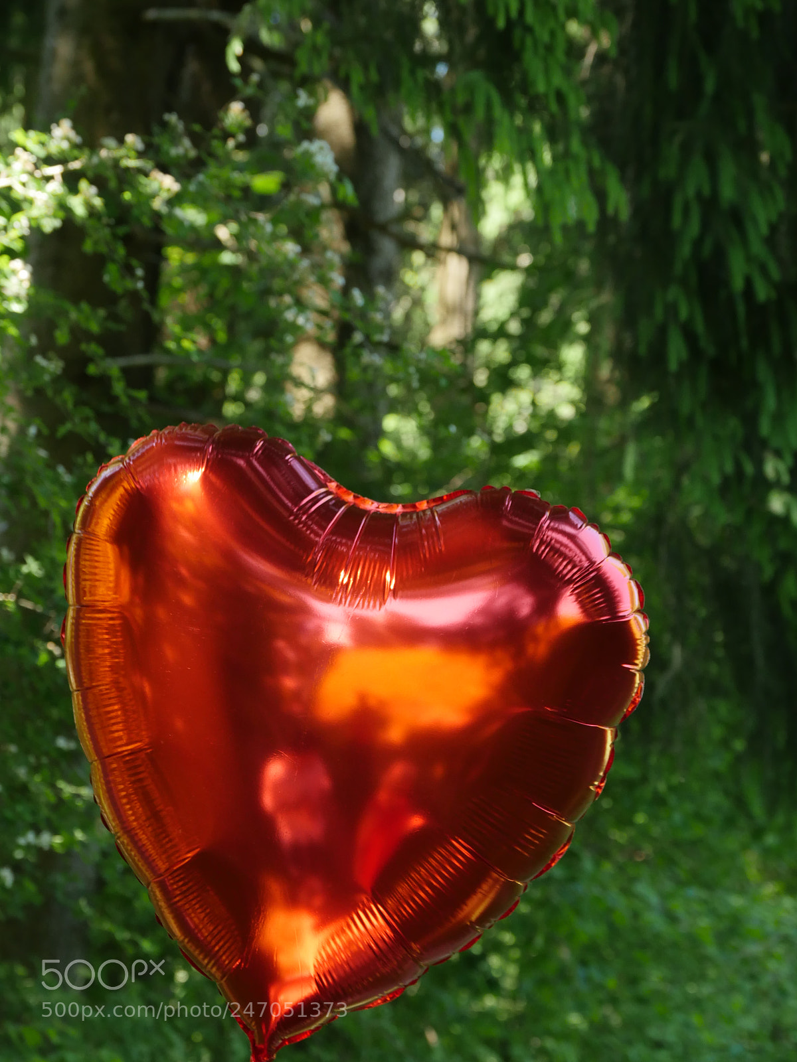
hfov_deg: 13.0
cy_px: 531
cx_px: 398
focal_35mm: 114
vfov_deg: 17.3
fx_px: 3500
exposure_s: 1/125
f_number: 5
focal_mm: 57
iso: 640
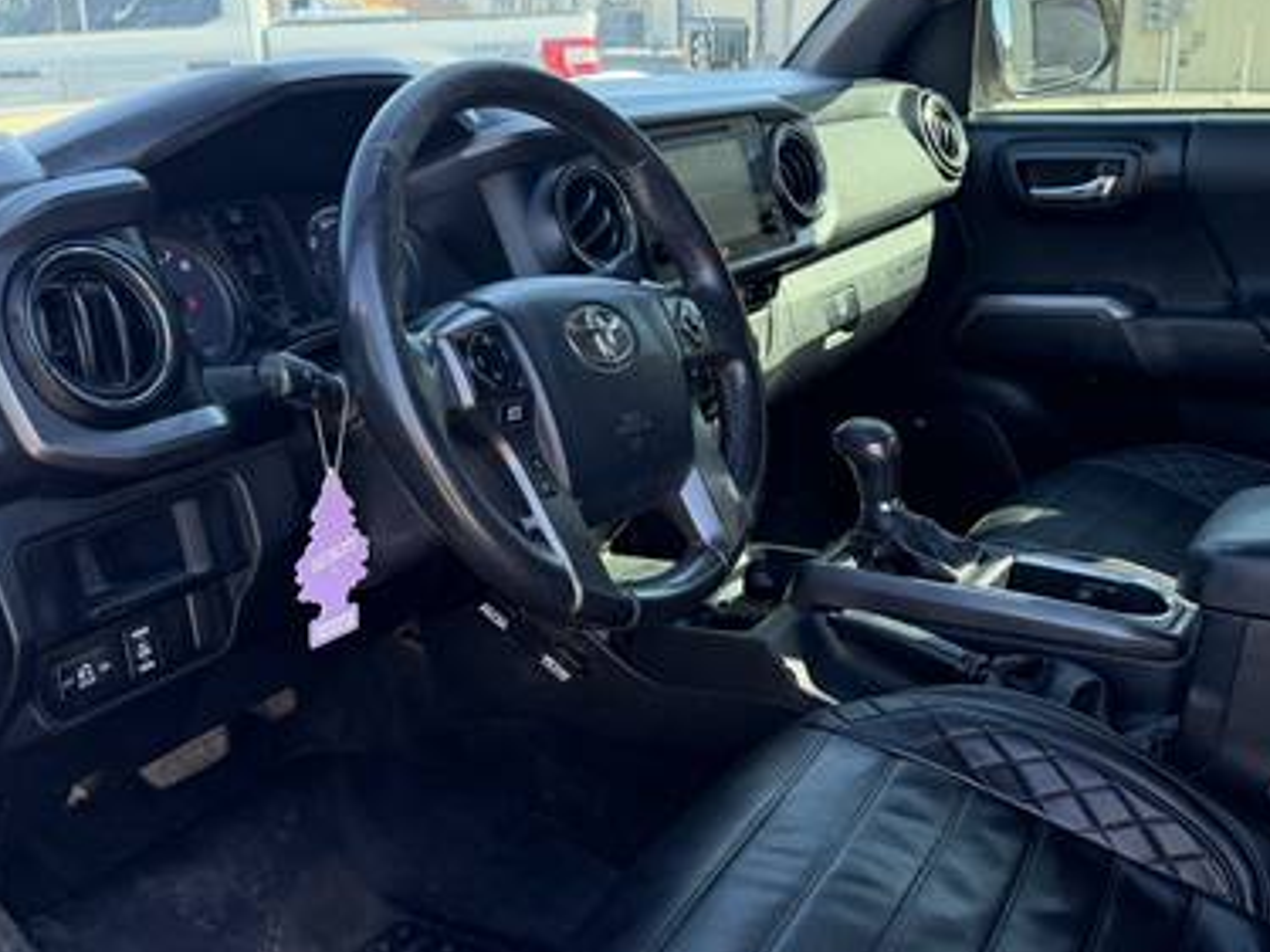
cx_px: 745
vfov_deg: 35.1
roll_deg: +0.5
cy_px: 464
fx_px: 1504
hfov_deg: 45.6
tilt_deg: -15.9
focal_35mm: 41
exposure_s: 1/216
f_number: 1.78
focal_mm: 6.76
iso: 160
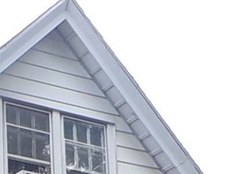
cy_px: 330
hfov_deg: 15.5
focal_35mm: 125
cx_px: -4
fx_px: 841
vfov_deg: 10.9
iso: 125
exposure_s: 1/250
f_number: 3.3
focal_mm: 4.1
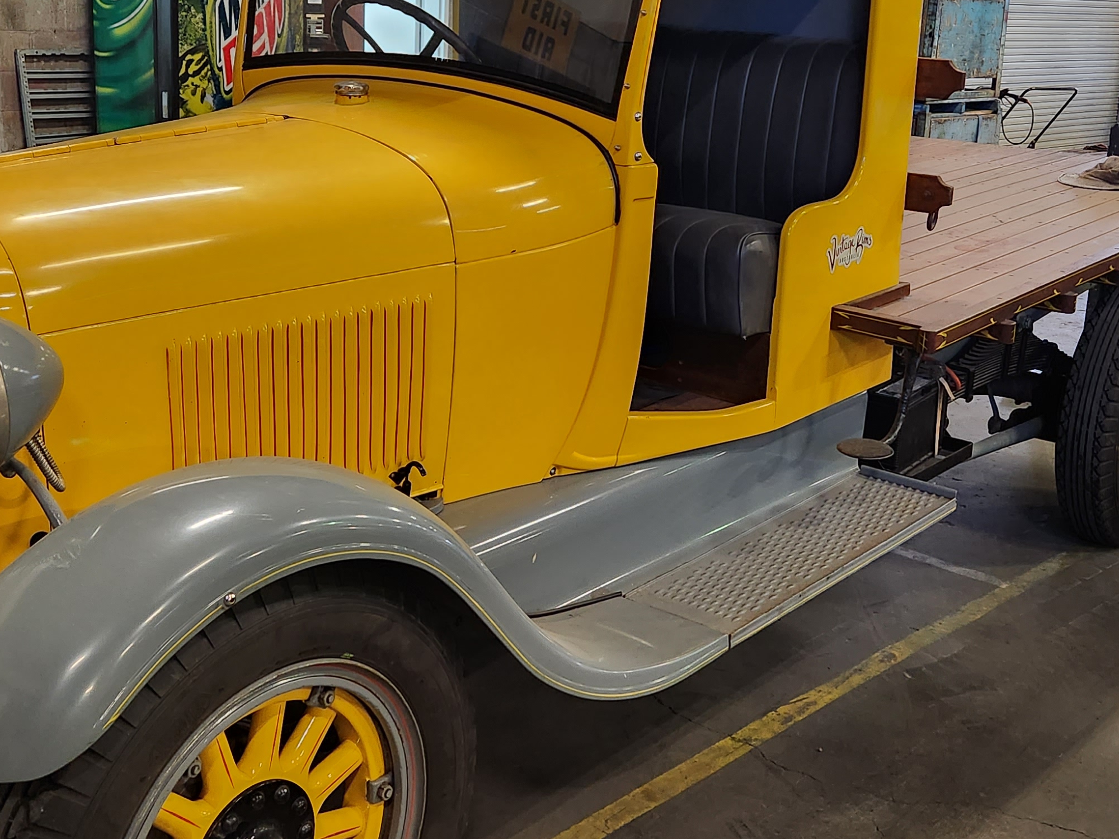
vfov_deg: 31.5
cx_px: 514
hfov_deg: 41.2
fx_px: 1487
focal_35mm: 46
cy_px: 369
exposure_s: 1/33
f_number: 1.8
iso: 500
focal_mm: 5.4
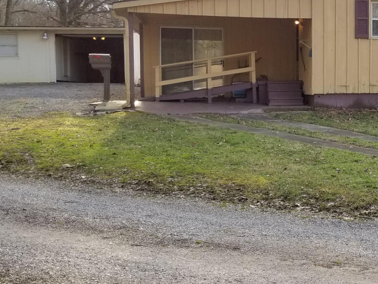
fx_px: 633
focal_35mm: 58
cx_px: 351
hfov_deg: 31.4
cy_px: 100
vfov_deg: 25.1
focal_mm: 4.3
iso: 50
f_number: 1.7
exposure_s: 1/584
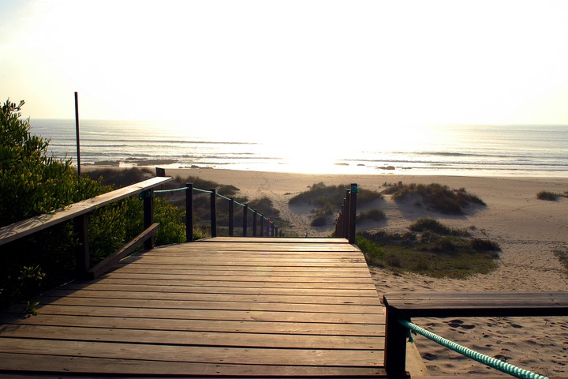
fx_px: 568
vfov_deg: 36.9
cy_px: 190
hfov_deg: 53.1
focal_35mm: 36
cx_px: 284
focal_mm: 24
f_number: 9
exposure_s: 1/320
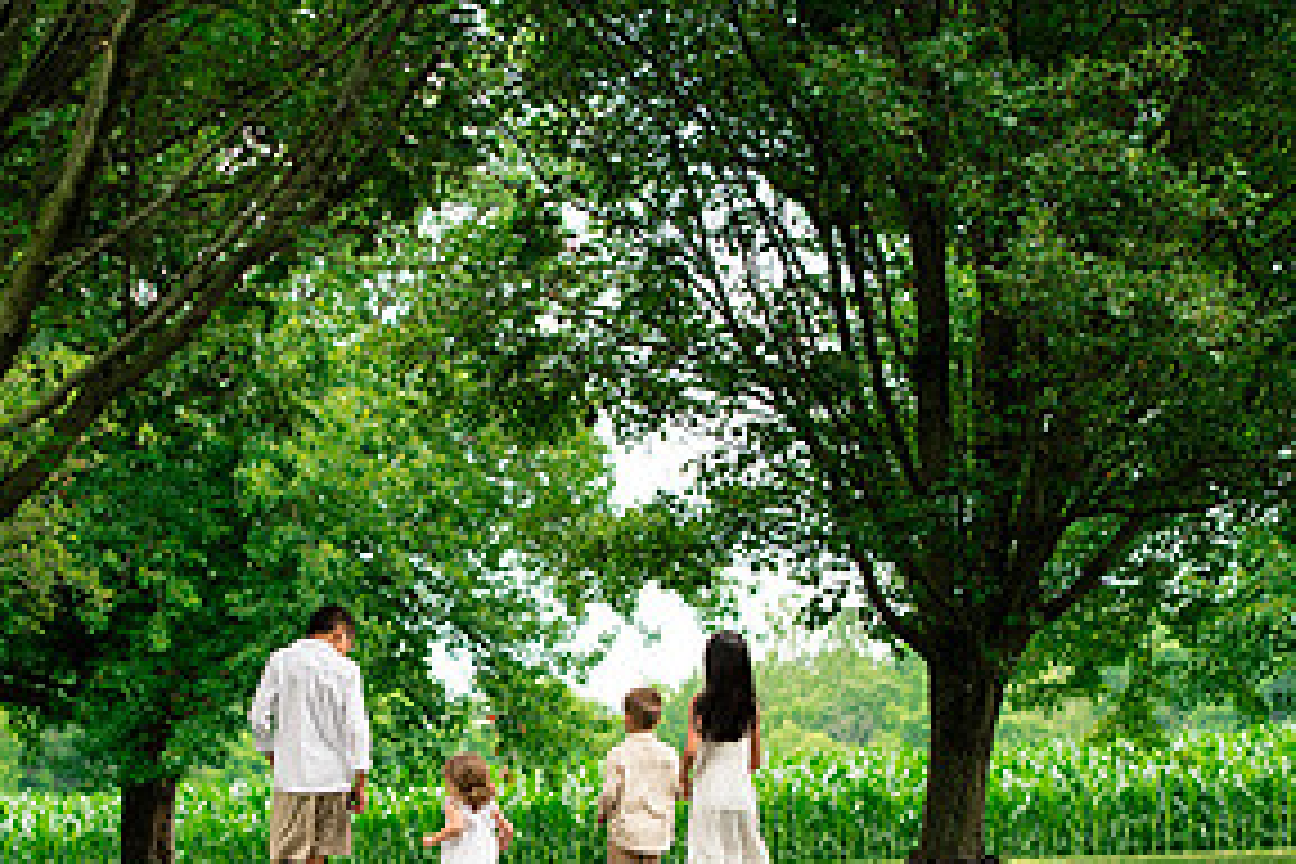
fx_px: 6156
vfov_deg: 8.0
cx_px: 495
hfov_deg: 12.0
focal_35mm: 171
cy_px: 682
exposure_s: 1/500
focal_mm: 85
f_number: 3.5
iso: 500
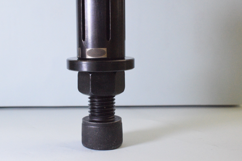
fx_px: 403
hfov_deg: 33.4
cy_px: 66
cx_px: 104
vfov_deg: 22.6
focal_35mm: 60
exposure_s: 1/60
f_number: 11
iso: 8000
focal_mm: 32
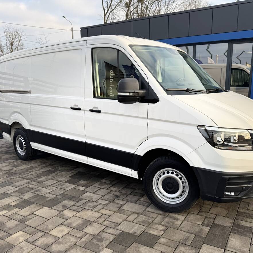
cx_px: 135
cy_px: 129
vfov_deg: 55.6
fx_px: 240
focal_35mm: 29
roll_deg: -0.2
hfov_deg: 55.6
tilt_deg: -11.3
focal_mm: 6.76
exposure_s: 1/980
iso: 80
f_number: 1.78
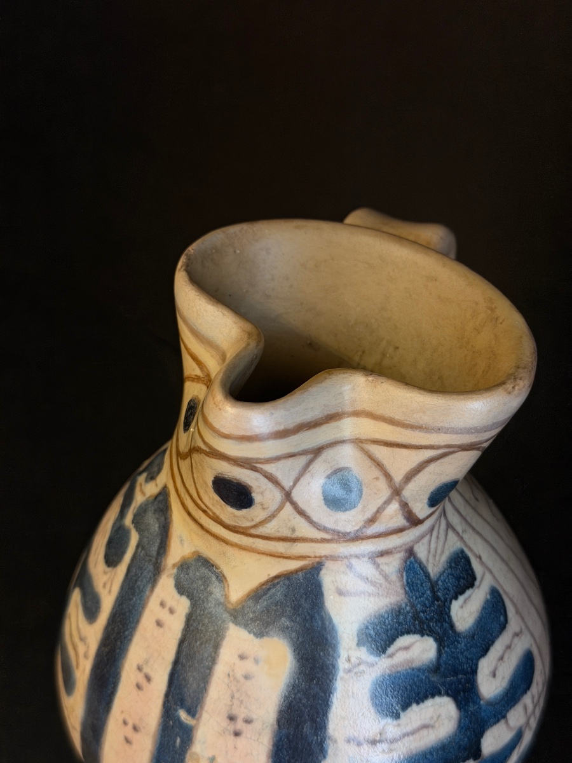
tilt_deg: -41.9
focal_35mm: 48
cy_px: 382
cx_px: 286
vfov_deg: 39.7
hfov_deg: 30.3
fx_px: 1058
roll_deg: -1.7
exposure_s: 1/50
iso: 160
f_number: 1.78
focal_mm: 6.76
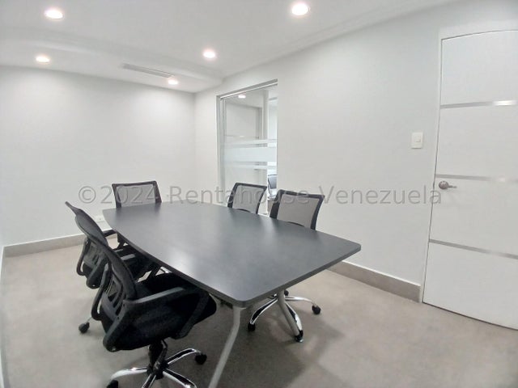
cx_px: 259
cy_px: 194
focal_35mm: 17
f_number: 2.2
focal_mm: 1.4
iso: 400
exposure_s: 1/20
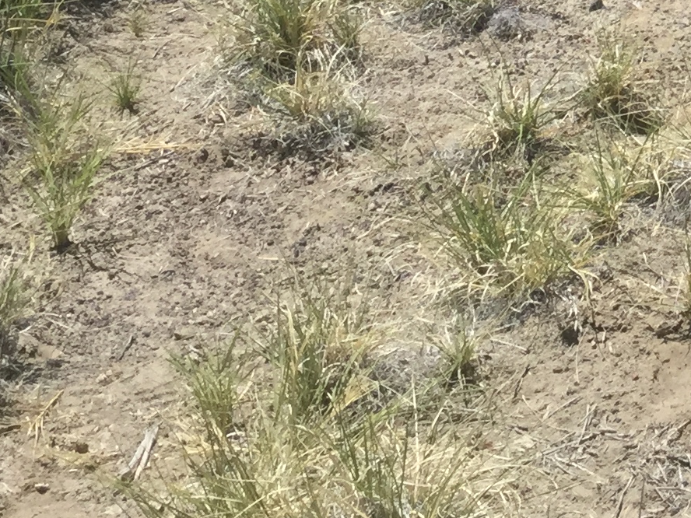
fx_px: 2276
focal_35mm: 114
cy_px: -271
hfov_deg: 15.9
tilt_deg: -17.8
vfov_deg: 12.3
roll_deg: +1.5
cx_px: 1026
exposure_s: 1/1698
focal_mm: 3.3
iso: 25
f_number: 2.4
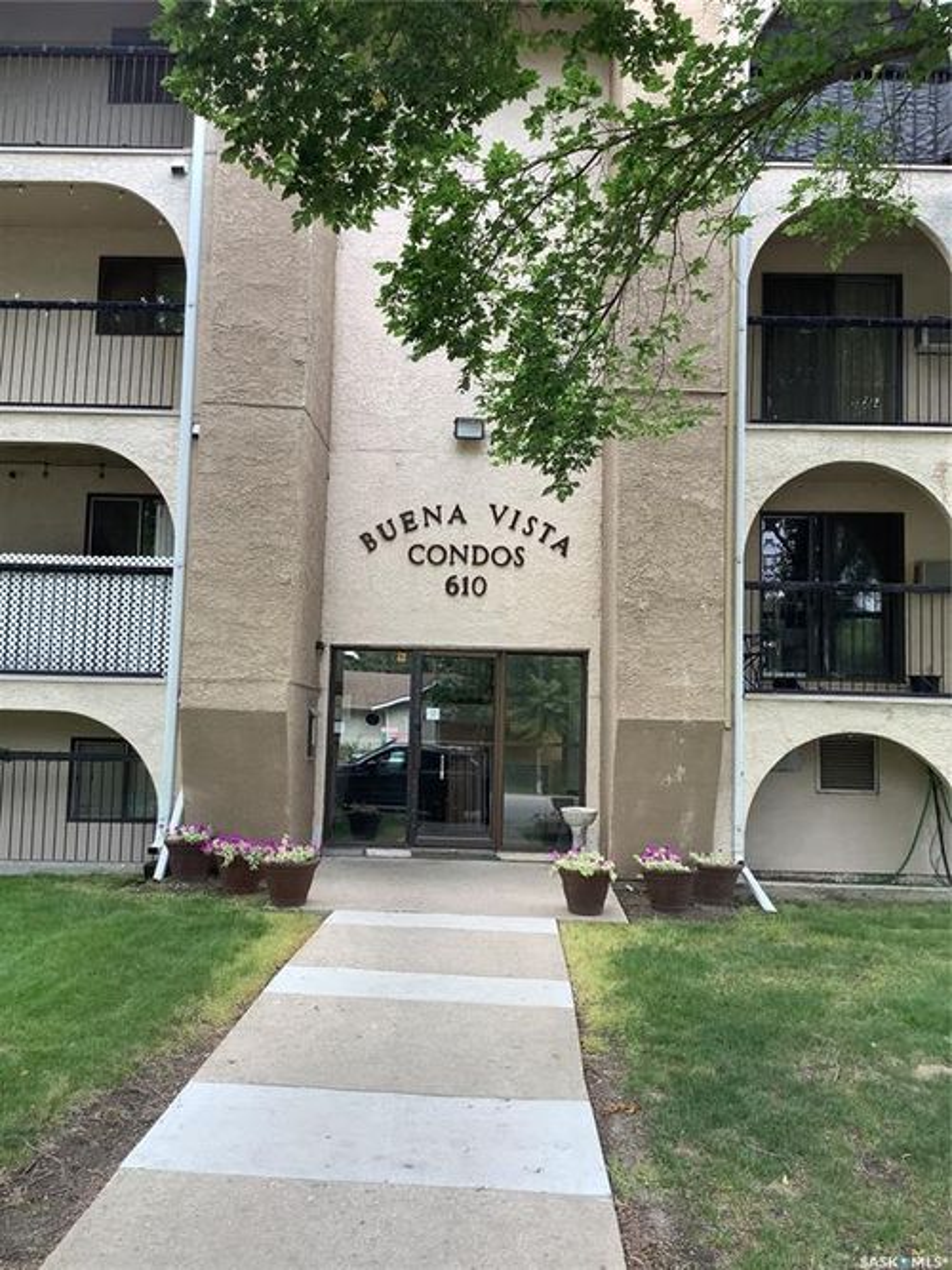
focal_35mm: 31
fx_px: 1137
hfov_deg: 45.4
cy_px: 635
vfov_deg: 58.4
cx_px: 476
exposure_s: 1/120
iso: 25
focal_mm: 3.3
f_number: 2.4
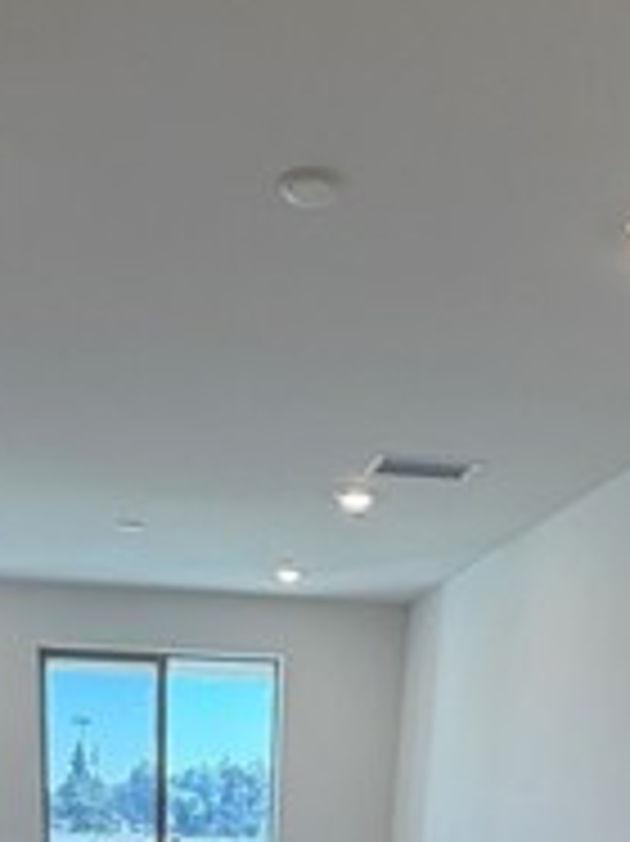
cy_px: 1247
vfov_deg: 27.8
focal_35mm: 48
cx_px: 220
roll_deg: -1.1
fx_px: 1166
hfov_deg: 30.1
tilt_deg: -20.4
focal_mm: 2.22
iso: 125
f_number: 2.2
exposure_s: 1/120
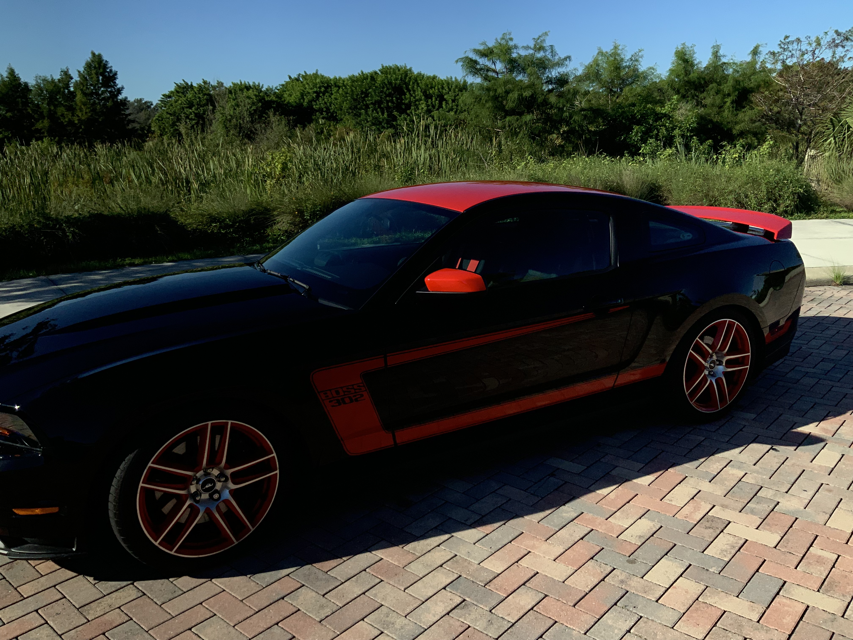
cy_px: 320
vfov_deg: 48.2
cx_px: 426
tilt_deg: -14.2
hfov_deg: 61.7
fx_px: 715
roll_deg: -0.1
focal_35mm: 29
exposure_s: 1/5814
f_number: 1.8
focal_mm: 3
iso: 20
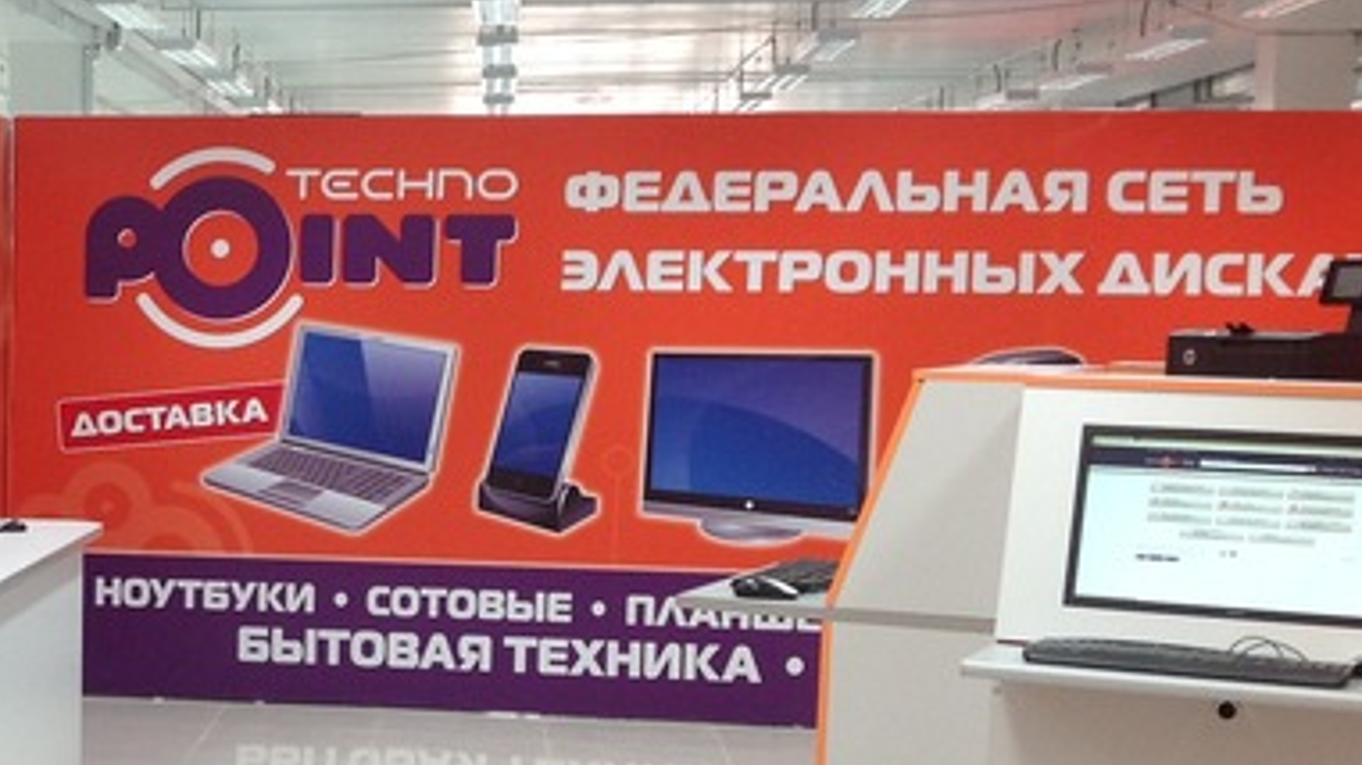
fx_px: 2744
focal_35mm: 76
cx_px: 39
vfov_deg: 15.8
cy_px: 525
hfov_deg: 26.6
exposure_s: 1/30
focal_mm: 4.28
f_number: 2.4
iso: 50
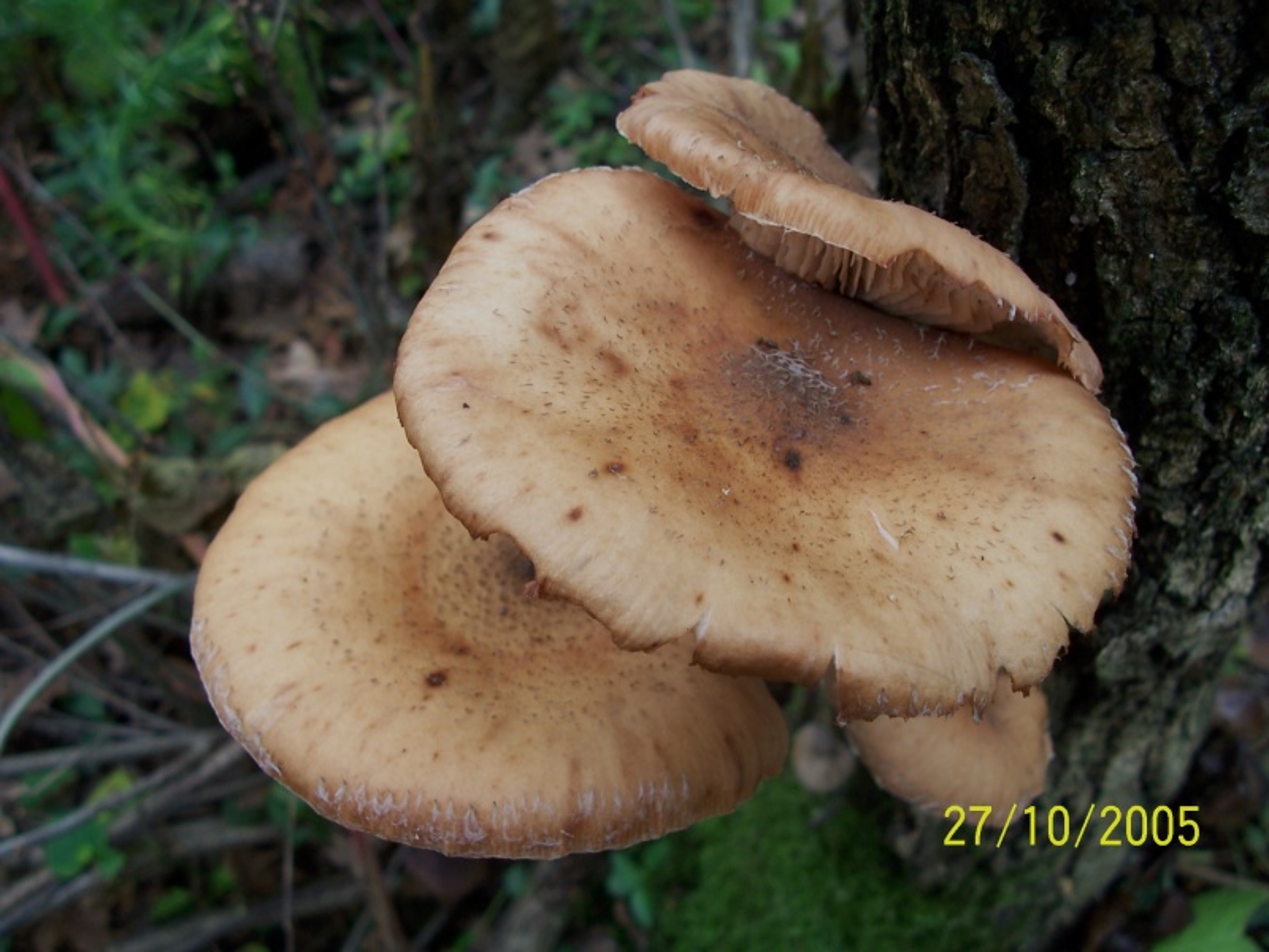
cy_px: 476
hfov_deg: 52.6
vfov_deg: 40.7
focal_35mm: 35
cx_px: 634
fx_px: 1283
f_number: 2.8
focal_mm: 6
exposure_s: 1/90
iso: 80
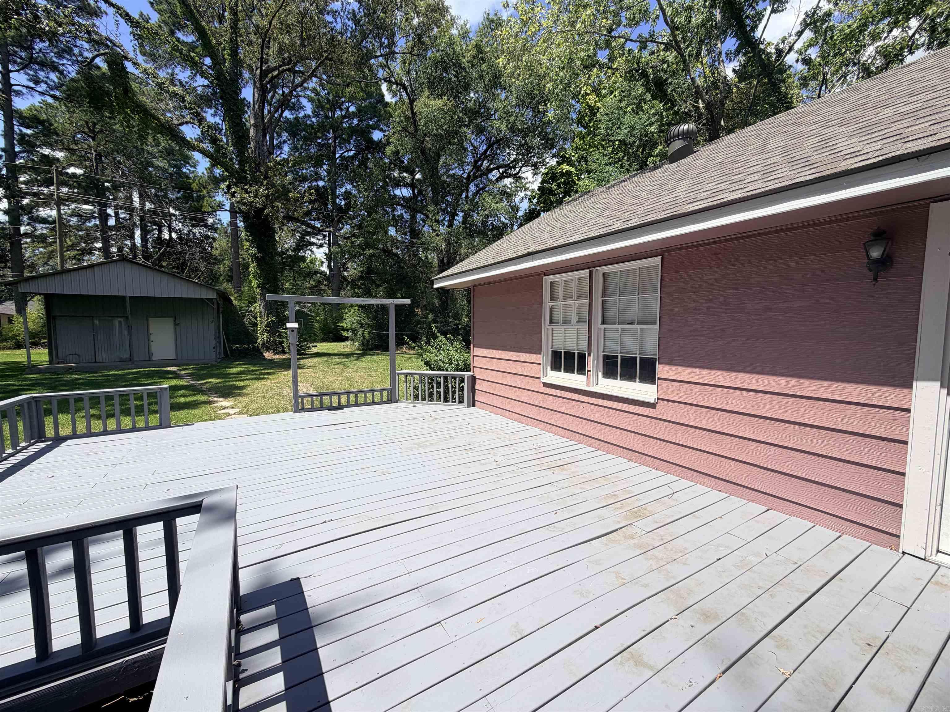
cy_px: 356
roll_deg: +0.2
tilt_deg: -4.0
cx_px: 475
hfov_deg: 102.1
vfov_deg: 85.7
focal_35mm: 14
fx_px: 384
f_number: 2.2
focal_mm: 2.22
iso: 20
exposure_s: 1/770
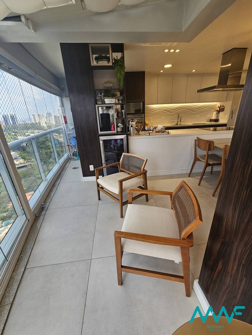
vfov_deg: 106.2
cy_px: 168
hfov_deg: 89.9
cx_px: 126
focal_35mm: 13
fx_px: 126
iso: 80
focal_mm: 2.2
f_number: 2.2
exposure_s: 1/214
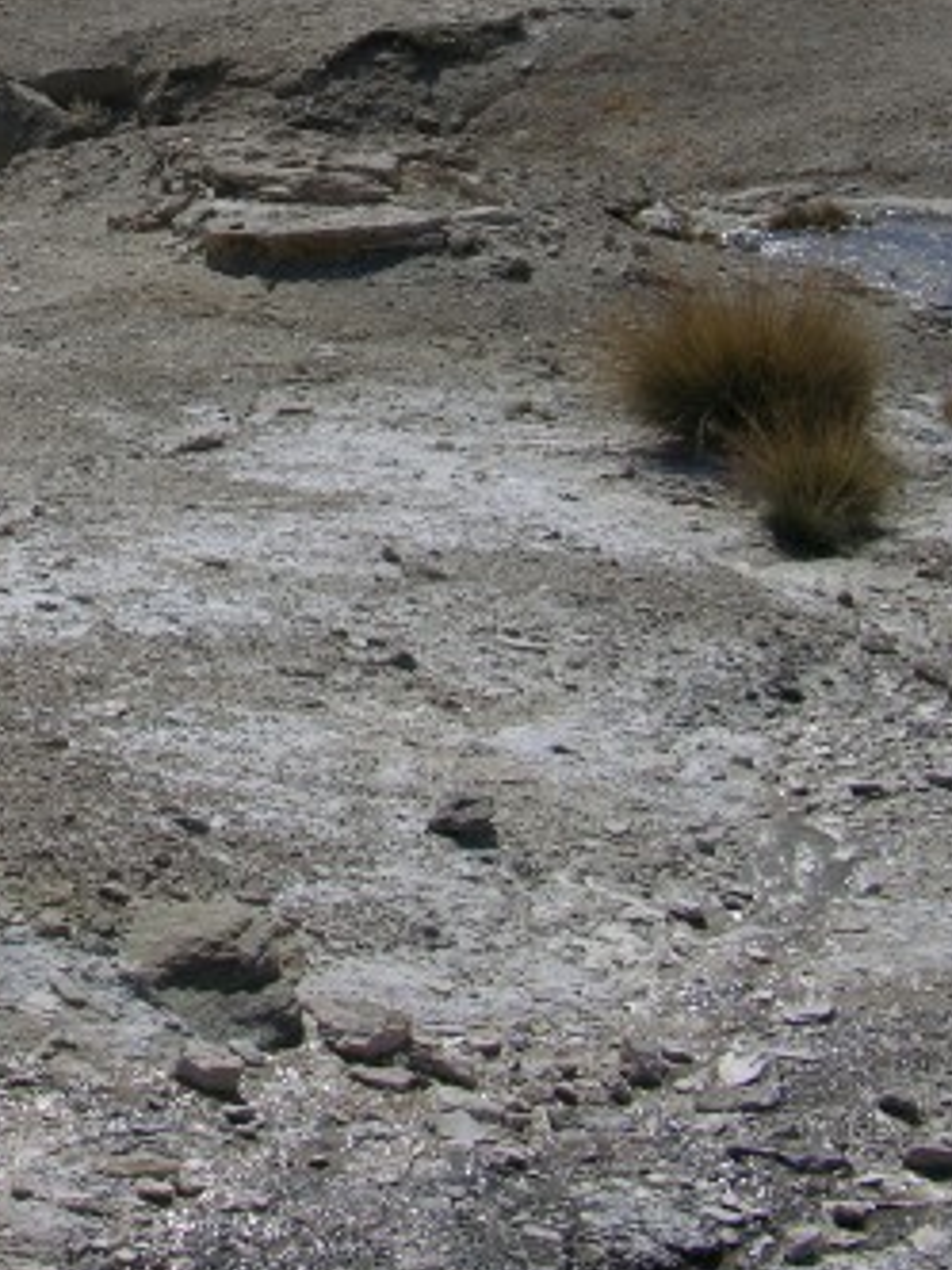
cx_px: -115
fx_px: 2970
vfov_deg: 22.9
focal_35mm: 81
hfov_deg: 17.5
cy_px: -77
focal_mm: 8.9
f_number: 7.1
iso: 50
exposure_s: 1/382
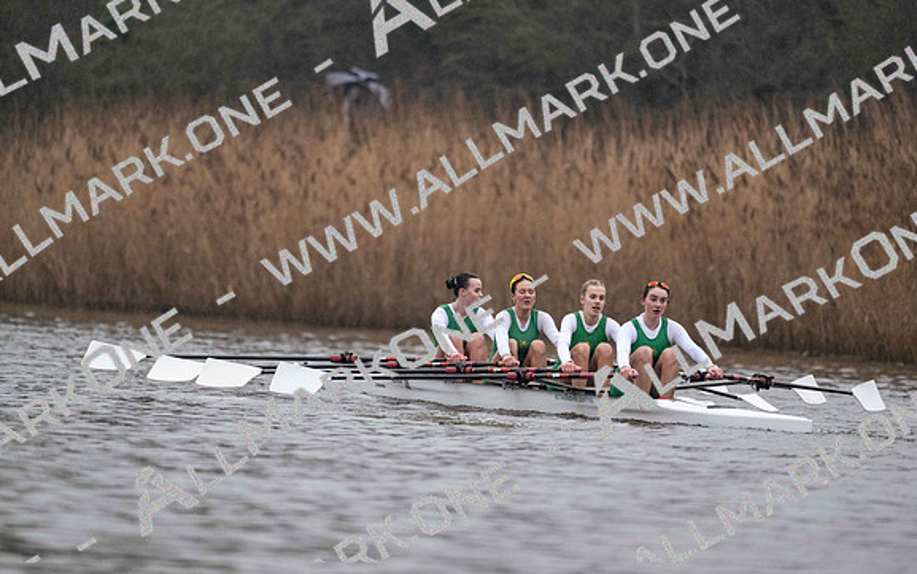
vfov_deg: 3.2
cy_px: 290
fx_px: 10249
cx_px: 458
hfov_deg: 5.1
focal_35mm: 410
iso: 5000
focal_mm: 400
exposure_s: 1/1600
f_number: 4.5
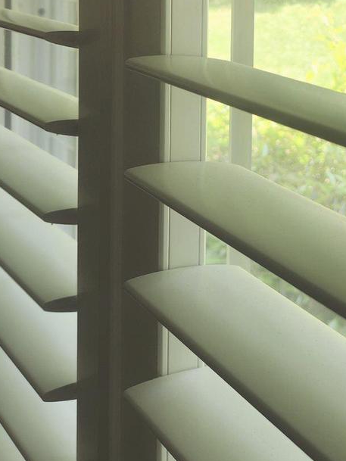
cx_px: 318
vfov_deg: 30.4
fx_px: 773
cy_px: -20
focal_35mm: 58
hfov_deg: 24.4
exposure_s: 1/120
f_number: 1.8
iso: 25
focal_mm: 5.4
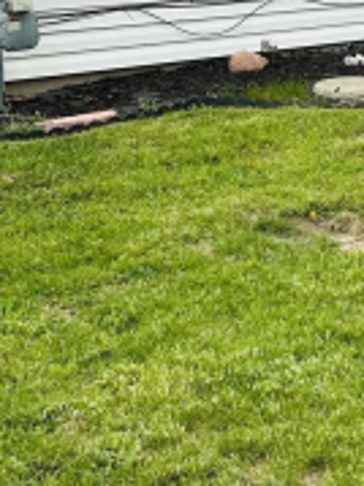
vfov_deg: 19.6
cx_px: 606
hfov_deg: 13.9
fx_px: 1362
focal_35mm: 97
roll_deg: +0.0
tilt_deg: -5.8
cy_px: -18
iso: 50
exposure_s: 1/1295
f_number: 1.5
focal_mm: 5.7
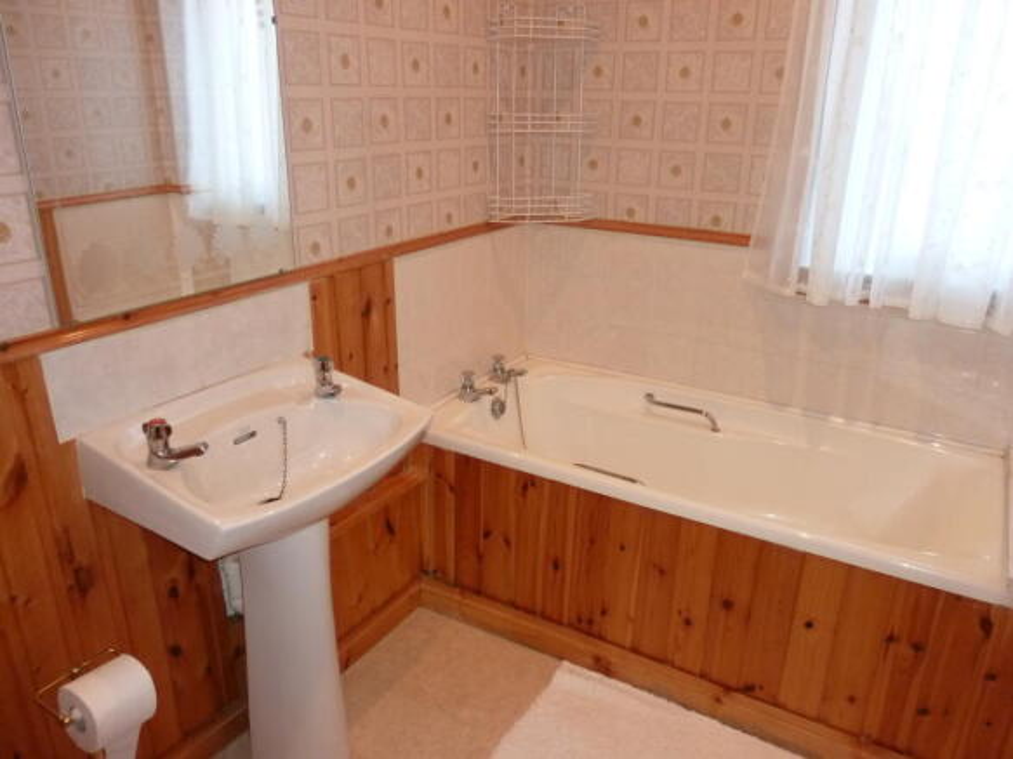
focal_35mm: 25
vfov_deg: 54.9
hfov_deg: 69.4
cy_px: 380
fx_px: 731
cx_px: 506
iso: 320
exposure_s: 1/30
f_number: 3.3
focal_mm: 4.5
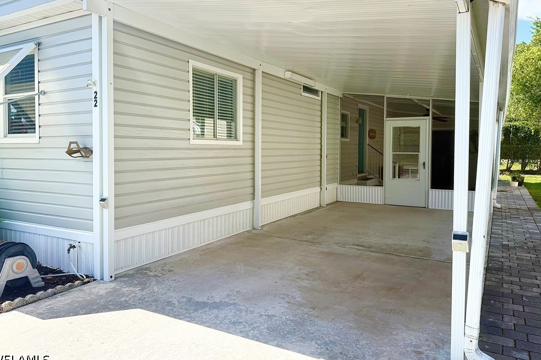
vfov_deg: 49.4
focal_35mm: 26
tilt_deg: -1.3
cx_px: 262
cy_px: 157
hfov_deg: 69.4
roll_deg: +1.1
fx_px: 391
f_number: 1.78
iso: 100
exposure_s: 1/4167
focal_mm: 6.76
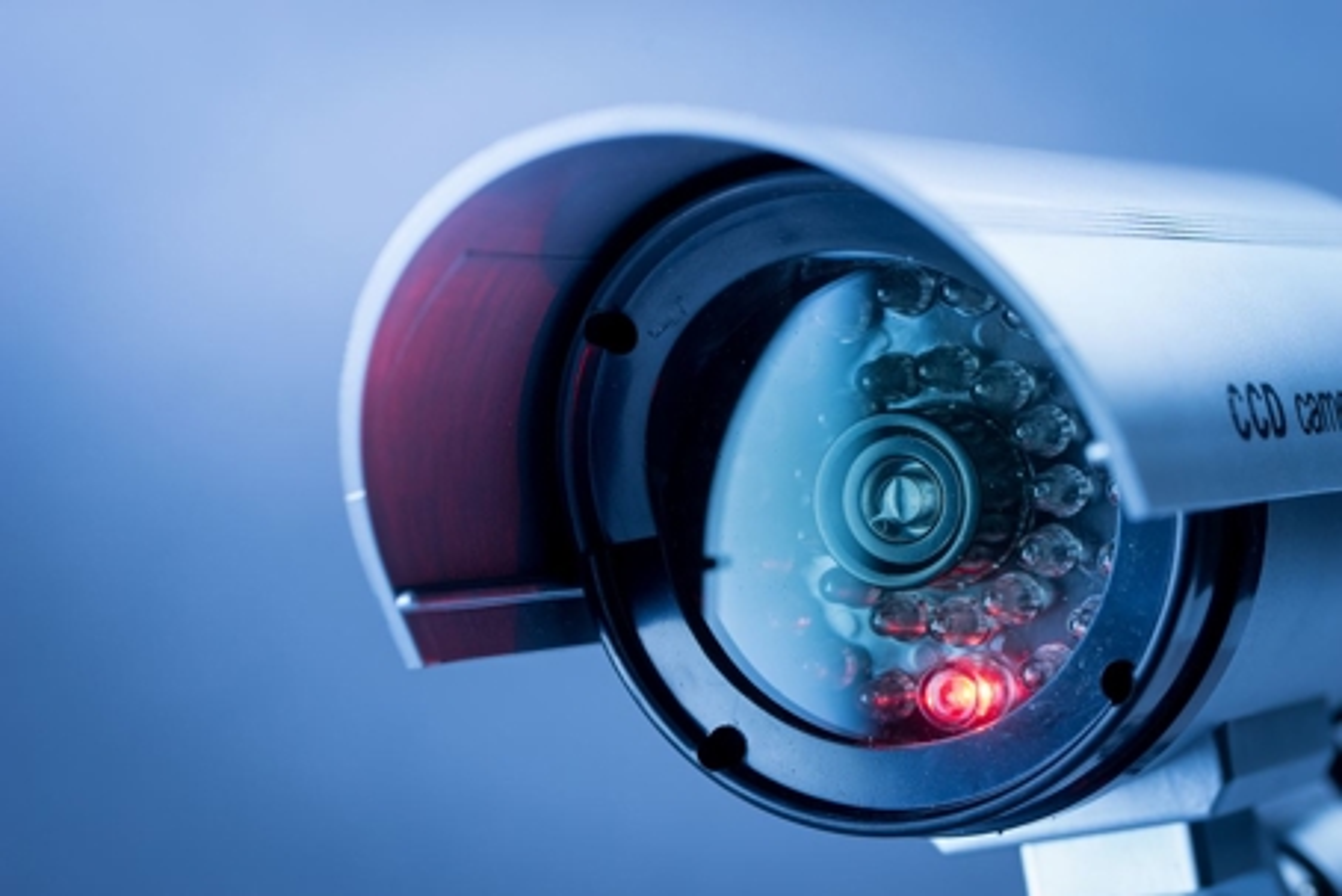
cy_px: 448
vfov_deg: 13.7
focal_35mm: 100
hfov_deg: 20.4
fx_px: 3729
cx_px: 671
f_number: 8
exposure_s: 1/1.67
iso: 100
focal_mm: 100
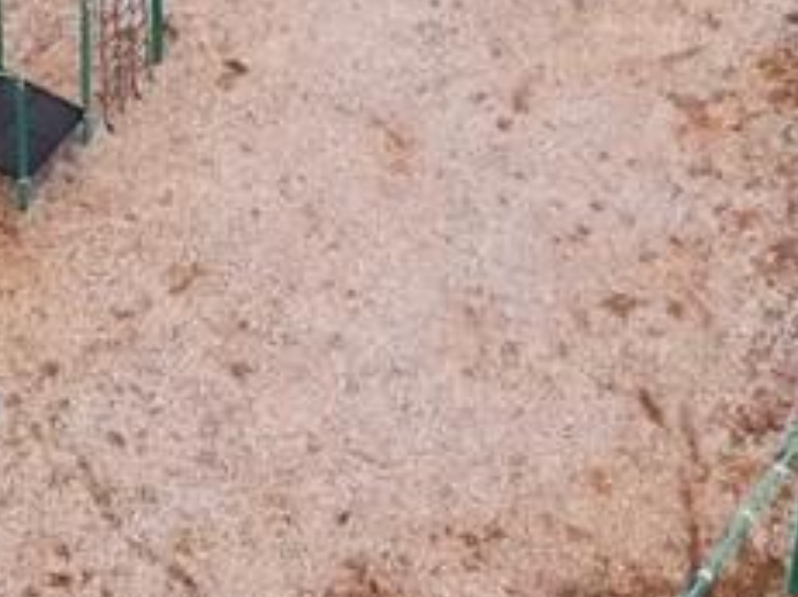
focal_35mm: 166
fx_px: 3825
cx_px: 225
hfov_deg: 11.9
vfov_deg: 8.5
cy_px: -594
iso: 800
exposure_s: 1/500
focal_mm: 4.5
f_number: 2.8
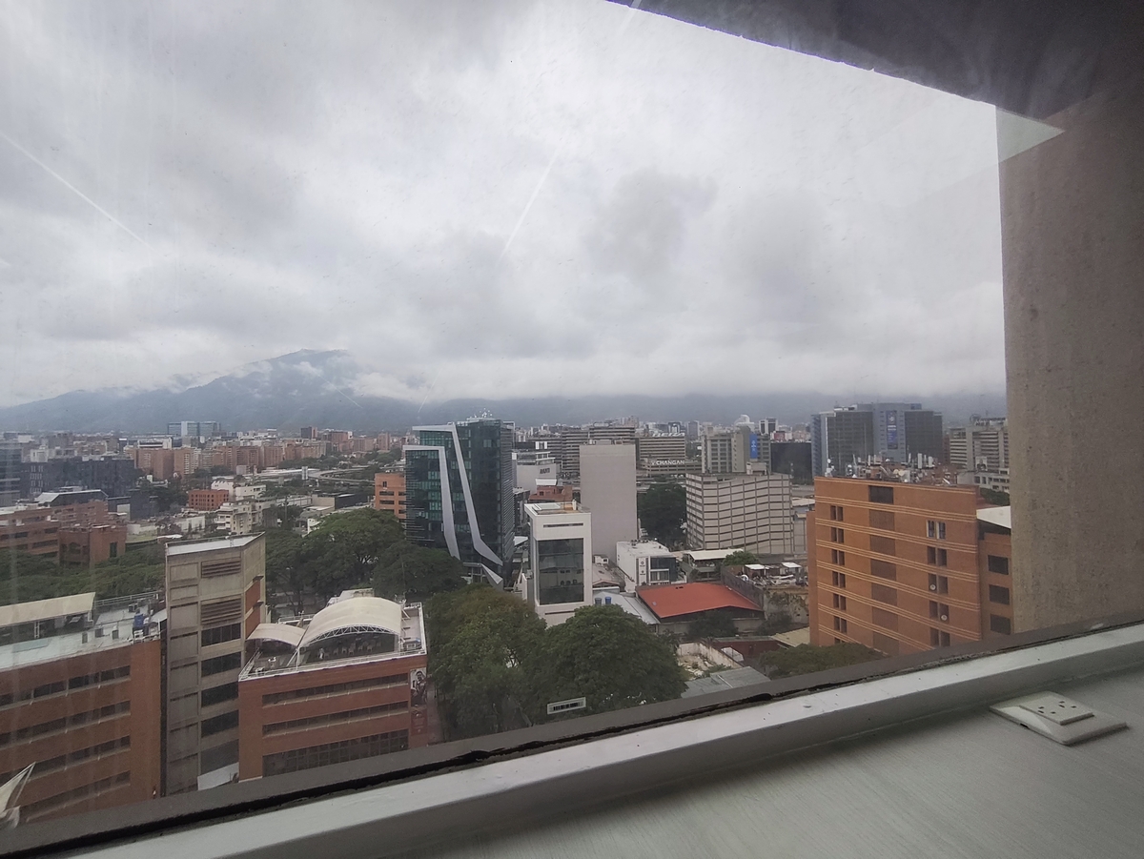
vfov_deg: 81.8
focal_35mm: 15
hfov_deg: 98.1
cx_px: 572
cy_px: 430
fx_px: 496
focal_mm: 1.65
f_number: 2.2
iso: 50
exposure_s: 1/753
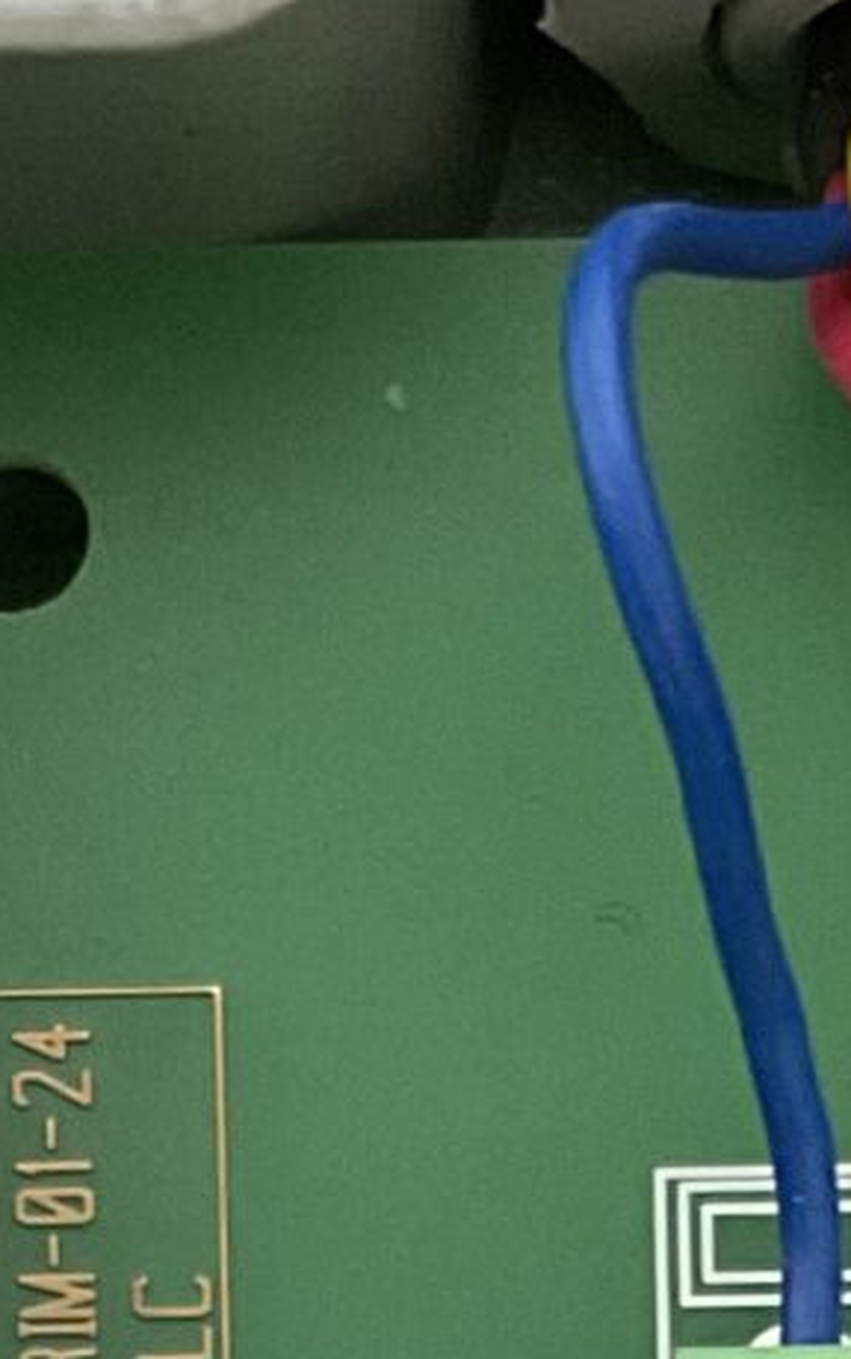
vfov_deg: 11.6
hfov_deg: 7.6
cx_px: 863
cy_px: 2142
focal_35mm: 171
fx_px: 6338
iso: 250
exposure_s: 1/60
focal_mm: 3
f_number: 1.8
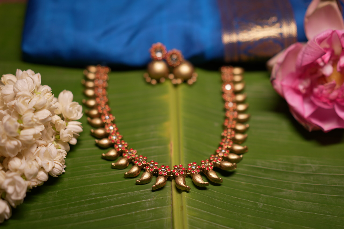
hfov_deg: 38.2
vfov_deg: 26.0
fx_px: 497
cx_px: 172
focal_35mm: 52
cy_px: 114
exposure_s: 1/320
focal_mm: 35
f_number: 1.4
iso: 125
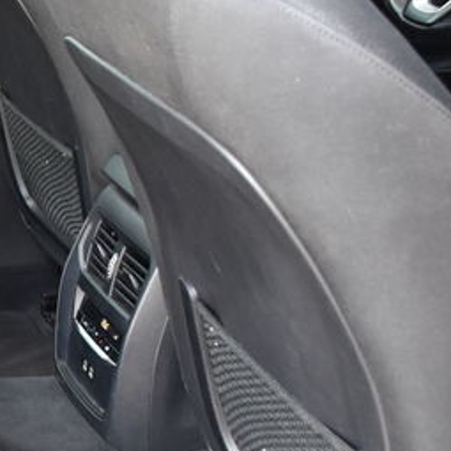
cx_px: -251
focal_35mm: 100
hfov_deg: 15.8
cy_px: 303
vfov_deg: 17.3
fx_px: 1474
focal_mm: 20
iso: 800
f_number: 3.5
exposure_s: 1/60
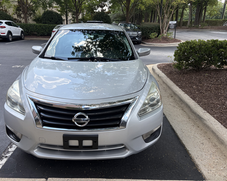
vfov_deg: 51.5
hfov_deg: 62.1
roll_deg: -1.3
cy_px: 90
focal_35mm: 28
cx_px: 105
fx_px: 188
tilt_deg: -17.6
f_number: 1.6
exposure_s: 1/1032
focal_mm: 5.96
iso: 50
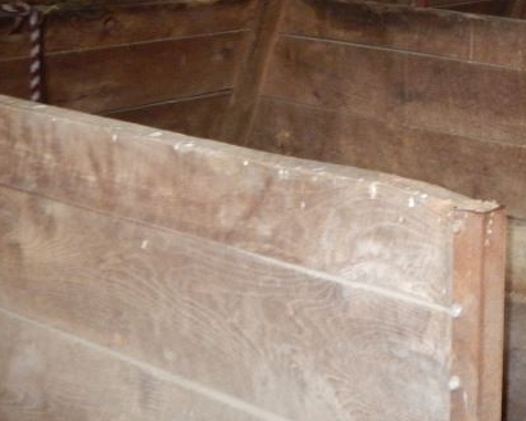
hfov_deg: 27.8
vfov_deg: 23.9
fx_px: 950
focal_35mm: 61
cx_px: 603
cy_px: 1
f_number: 3.2
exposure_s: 1/30
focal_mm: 4.5
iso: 500
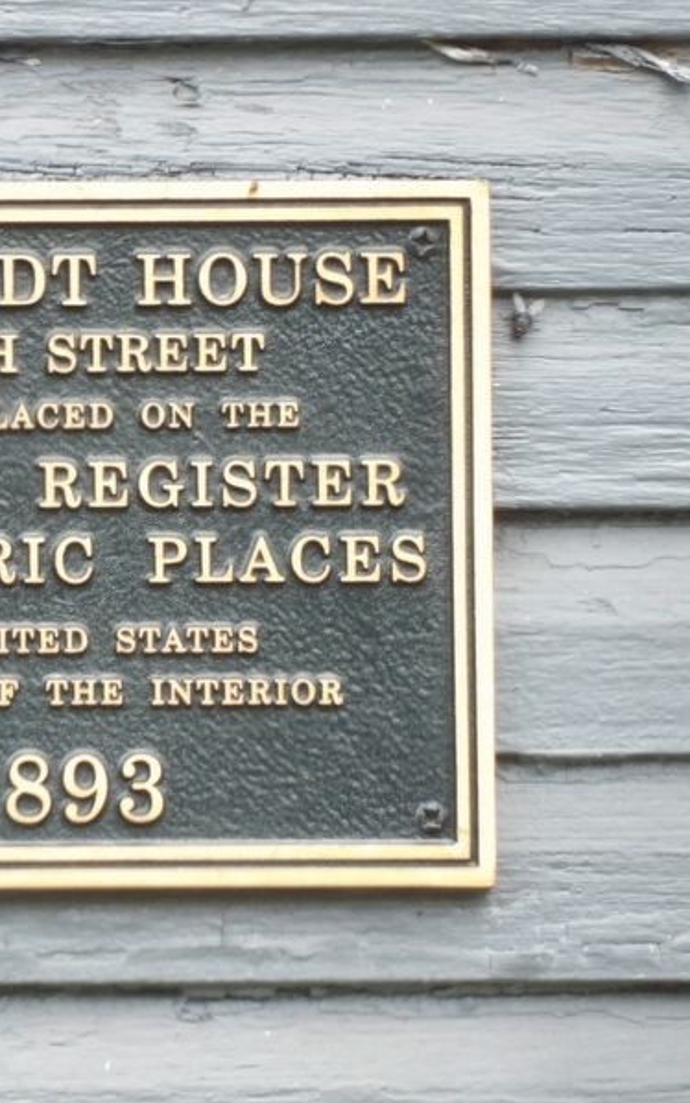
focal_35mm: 1372
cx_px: 28
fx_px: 41260
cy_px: 552
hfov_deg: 1.0
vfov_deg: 1.5
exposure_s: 1/68
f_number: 5.3
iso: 200
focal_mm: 173.5
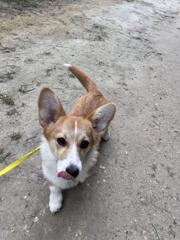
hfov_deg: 53.1
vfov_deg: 67.3
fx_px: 180
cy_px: 120
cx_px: 90
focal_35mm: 26
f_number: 1.6
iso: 50
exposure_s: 1/558
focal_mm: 5.1
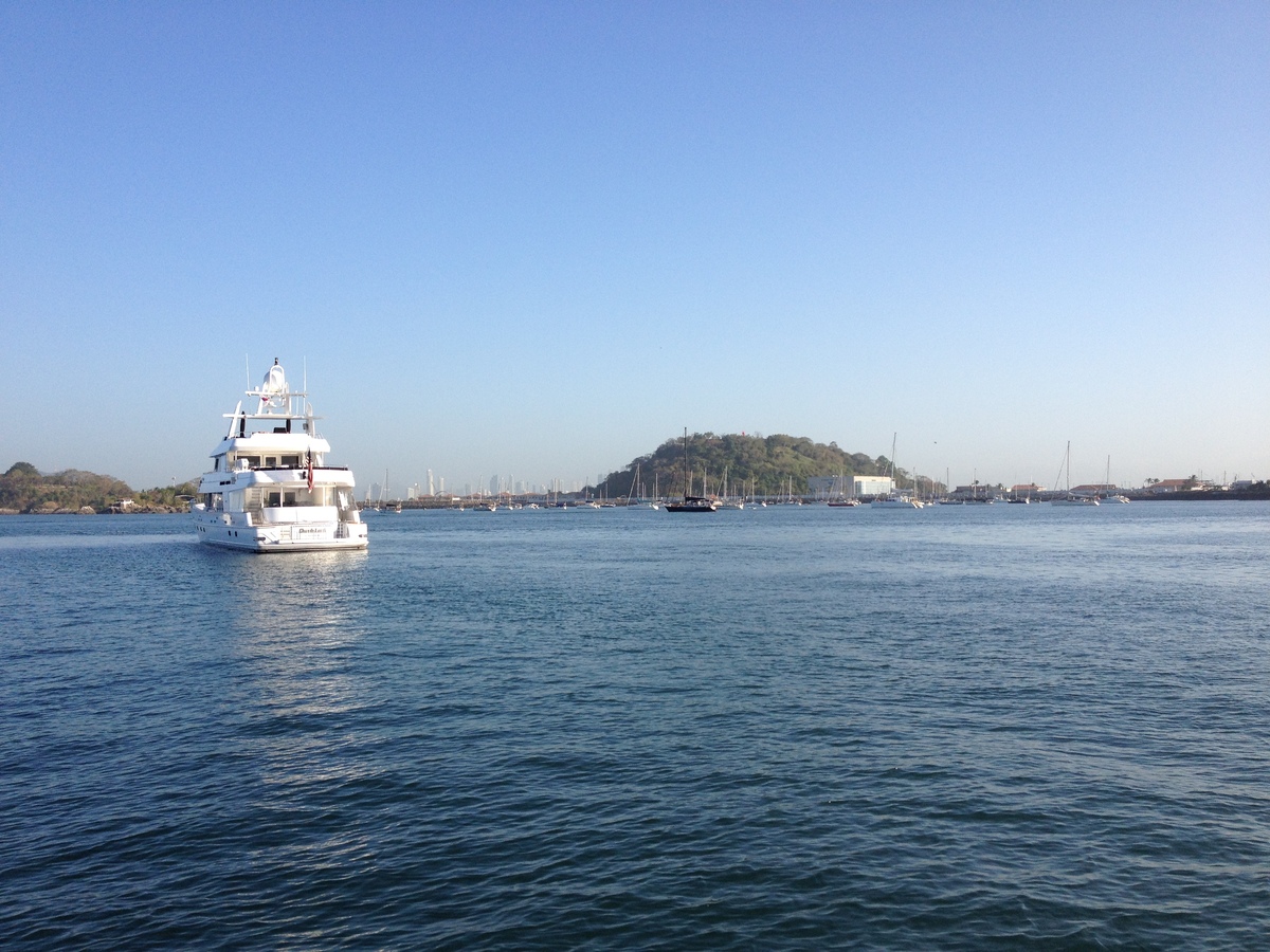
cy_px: 476
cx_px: 635
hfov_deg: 52.6
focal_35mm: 35
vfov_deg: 40.7
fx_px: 1284
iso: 50
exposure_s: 1/1416
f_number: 2.4
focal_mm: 4.28
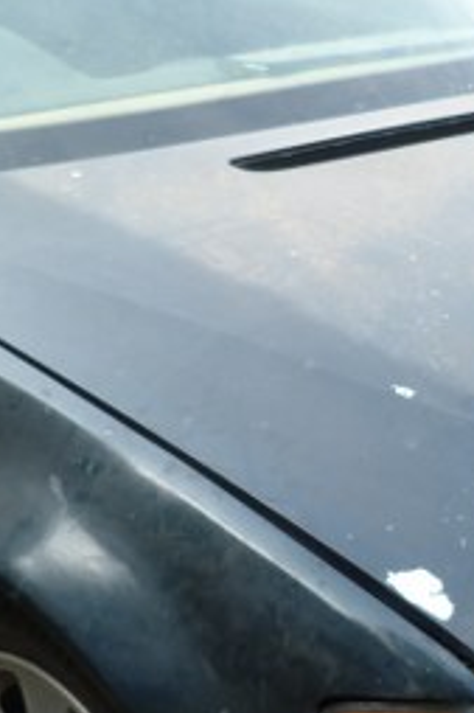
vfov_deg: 24.8
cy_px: 387
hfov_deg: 16.6
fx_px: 1622
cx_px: 292
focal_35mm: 82
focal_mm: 4.5
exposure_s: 1/125
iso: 80
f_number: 2.8
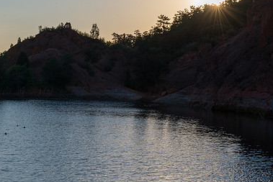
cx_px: 91
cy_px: 83
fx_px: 812
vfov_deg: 12.8
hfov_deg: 19.0
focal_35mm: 107
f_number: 22
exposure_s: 1/160
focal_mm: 70
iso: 400
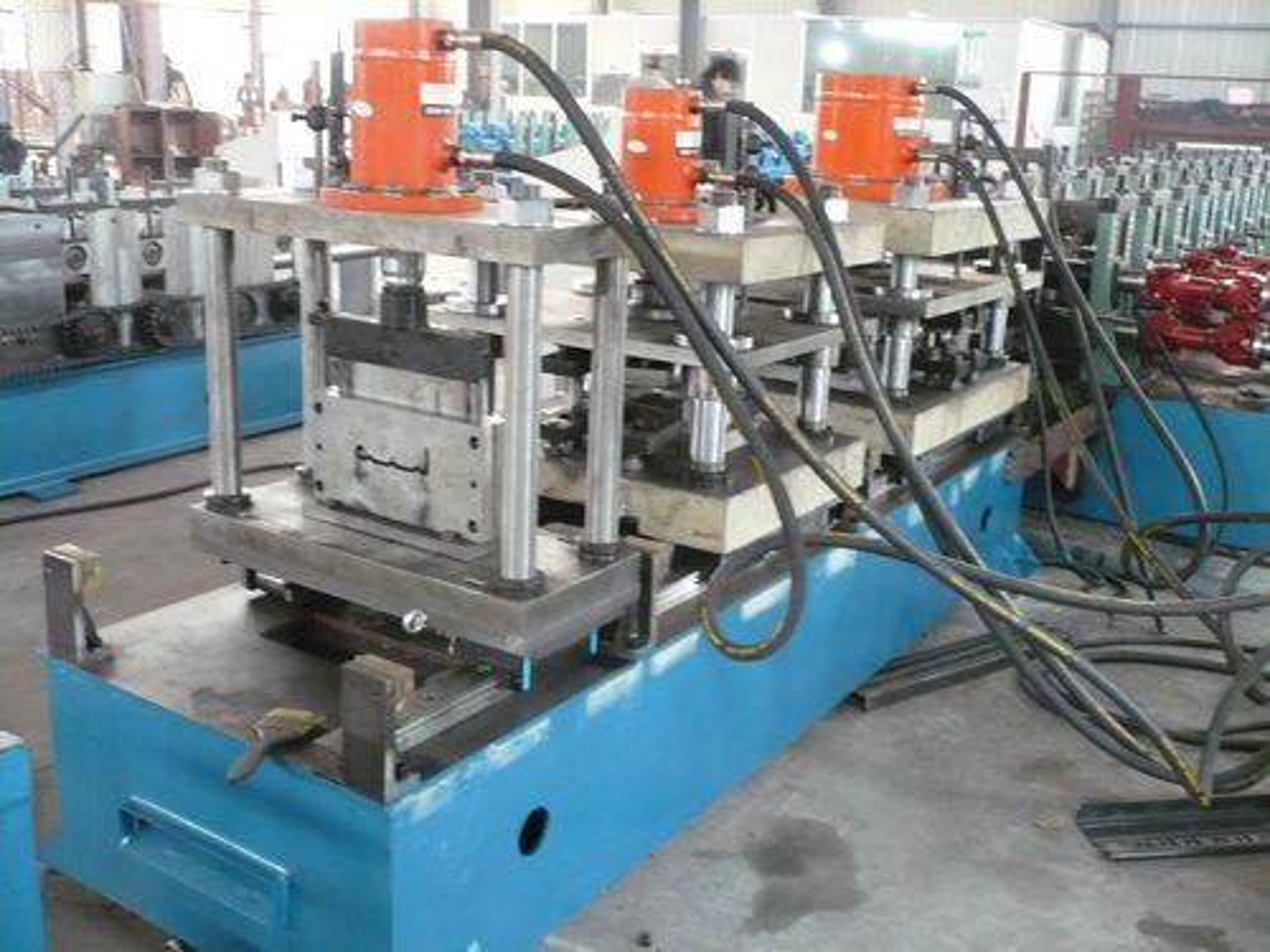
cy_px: 476
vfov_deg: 40.7
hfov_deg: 52.6
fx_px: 1284
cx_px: 635
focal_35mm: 35
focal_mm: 5.8
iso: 400
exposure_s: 1/13
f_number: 2.8
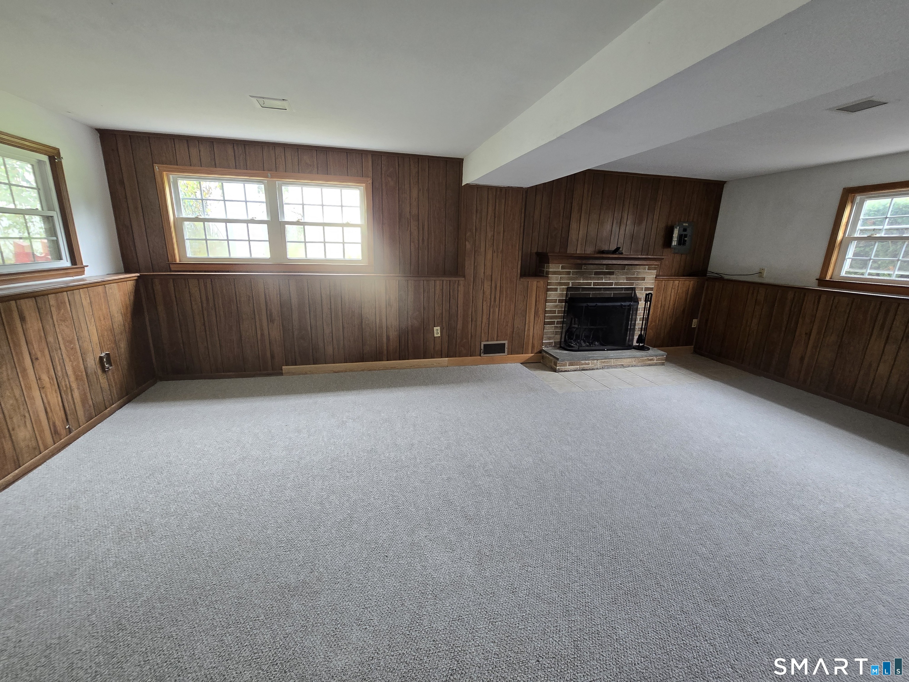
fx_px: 341
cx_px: 454
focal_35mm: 13
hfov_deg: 106.2
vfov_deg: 89.9
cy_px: 341
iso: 160
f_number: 2.2
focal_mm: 2.2
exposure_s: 1/60
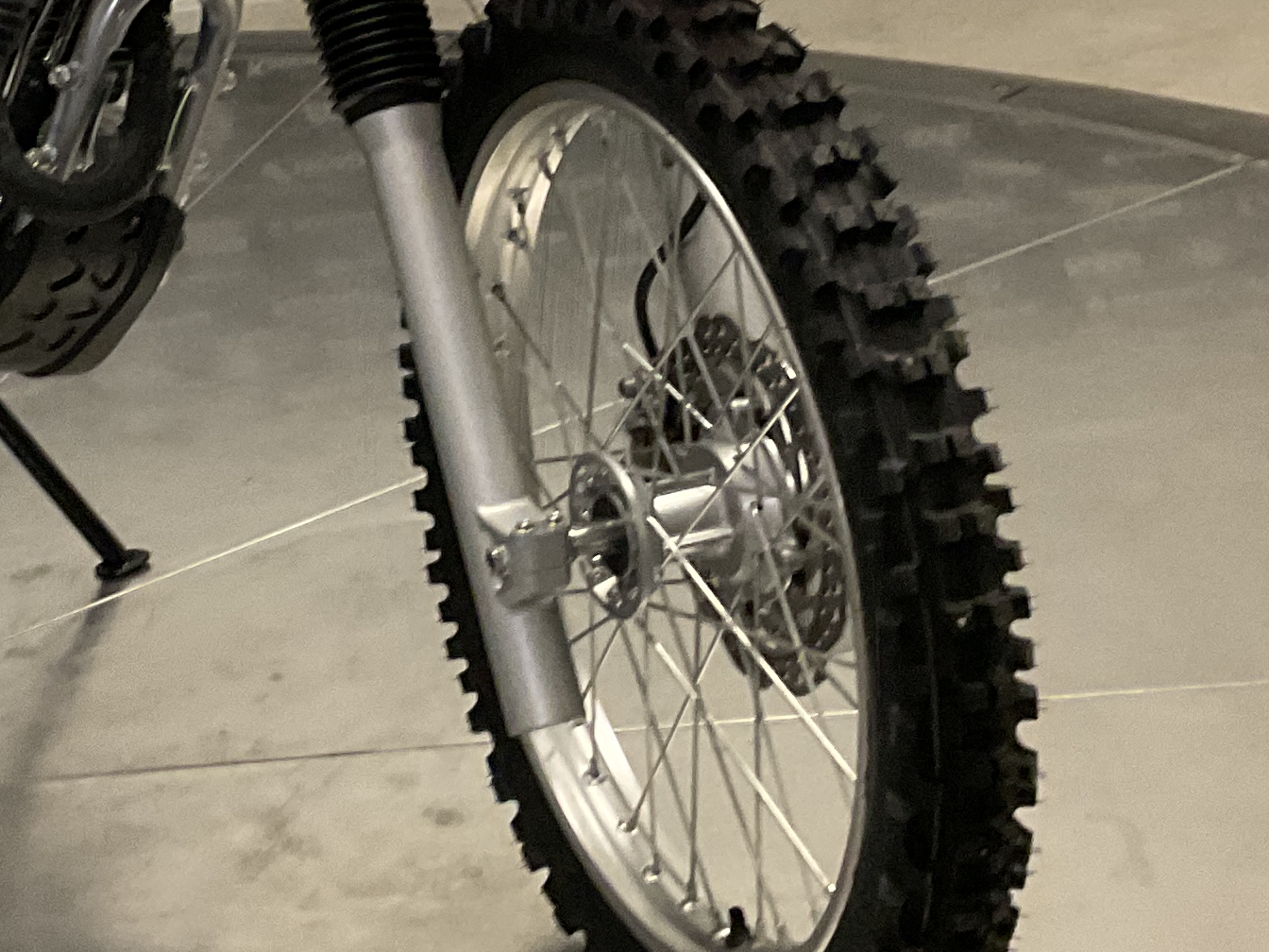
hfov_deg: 22.4
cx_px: 435
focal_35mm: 87
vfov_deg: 16.7
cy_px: 76
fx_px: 3189
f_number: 1.8
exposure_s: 1/60
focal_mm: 3
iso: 200
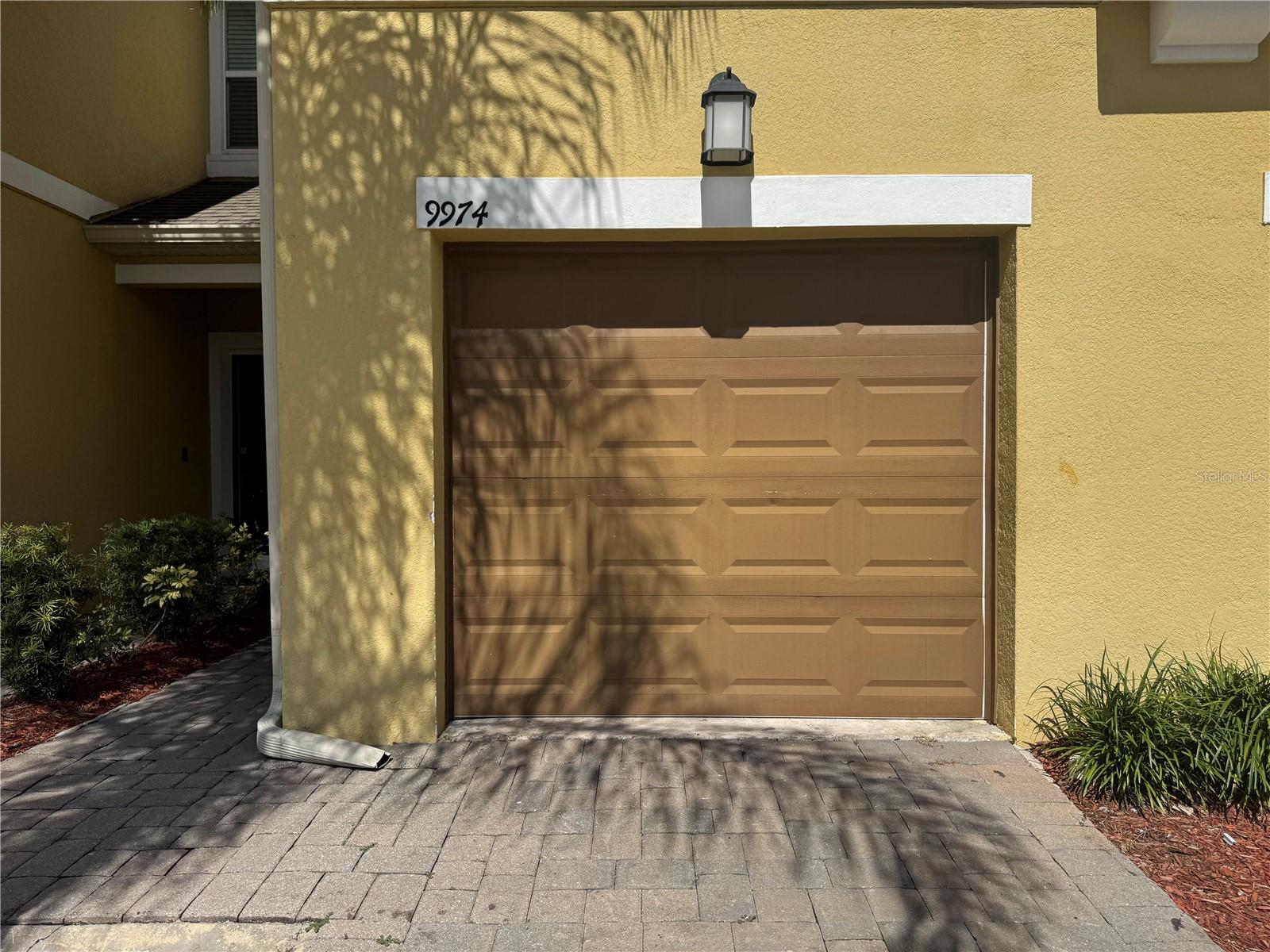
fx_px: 881
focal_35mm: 24
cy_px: 476
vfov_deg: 56.8
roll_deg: -0.1
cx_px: 635
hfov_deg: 71.6
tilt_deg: -1.0
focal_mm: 6.76
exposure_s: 1/7937
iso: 80
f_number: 1.78
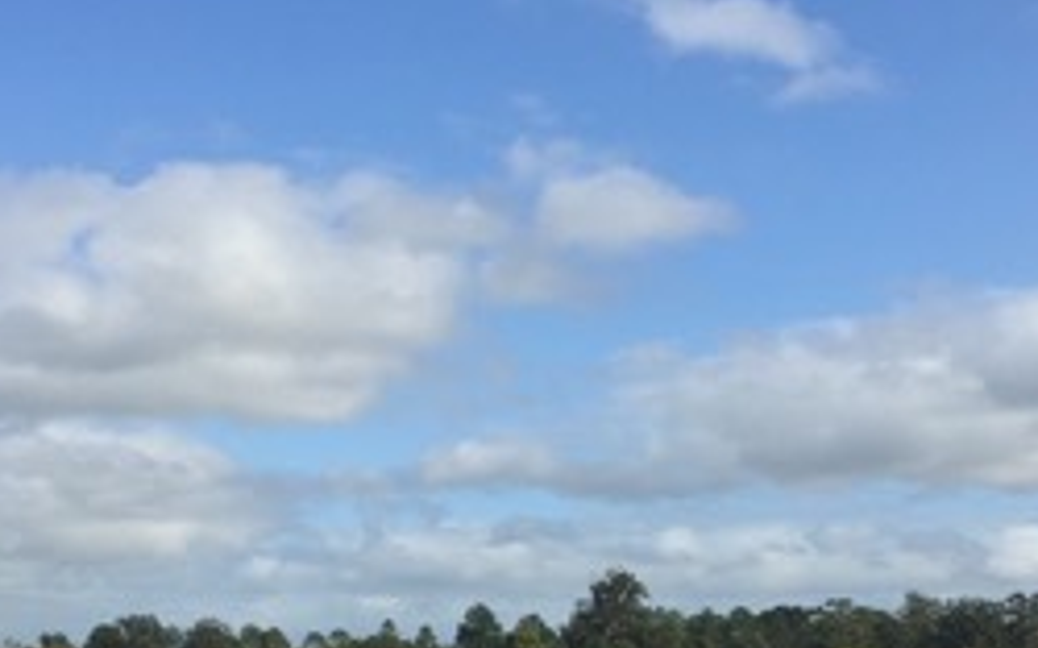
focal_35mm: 64
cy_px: 606
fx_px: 1810
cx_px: 403
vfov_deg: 19.8
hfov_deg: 31.9
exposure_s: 1/2083
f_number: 2.2
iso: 32
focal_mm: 4.15
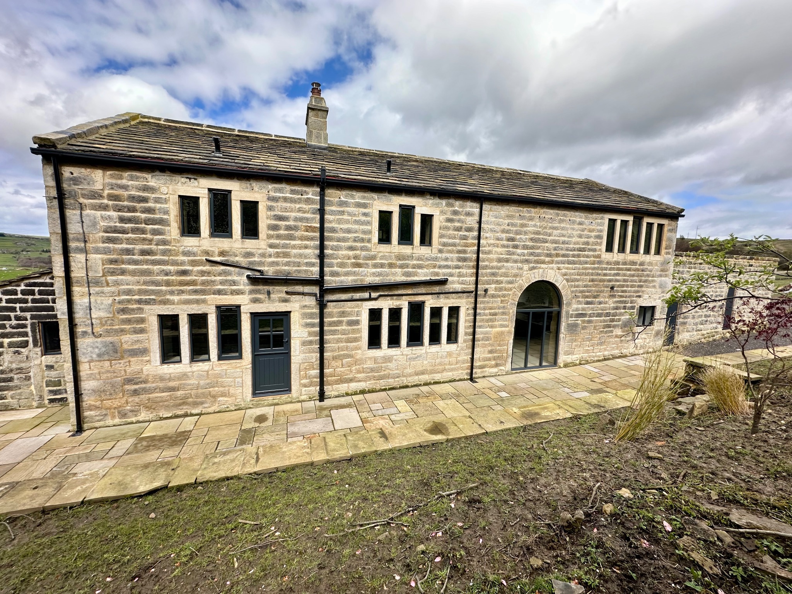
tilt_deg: -6.7
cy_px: 297
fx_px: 320
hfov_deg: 102.1
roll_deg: -1.3
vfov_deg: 85.7
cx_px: 396
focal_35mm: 14
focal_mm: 2.22
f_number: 2.2
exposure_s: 1/1276
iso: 50
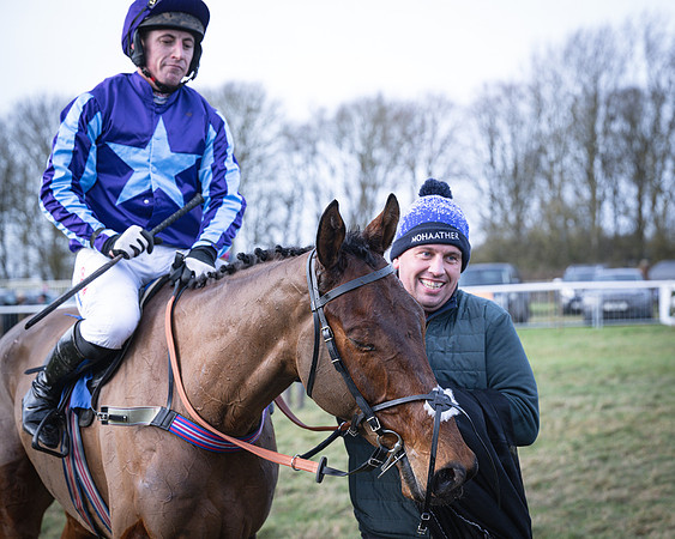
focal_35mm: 79
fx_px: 1574
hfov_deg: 24.2
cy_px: 270
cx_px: 405
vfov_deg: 19.4
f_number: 4
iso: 800
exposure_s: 1/1000
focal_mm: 70
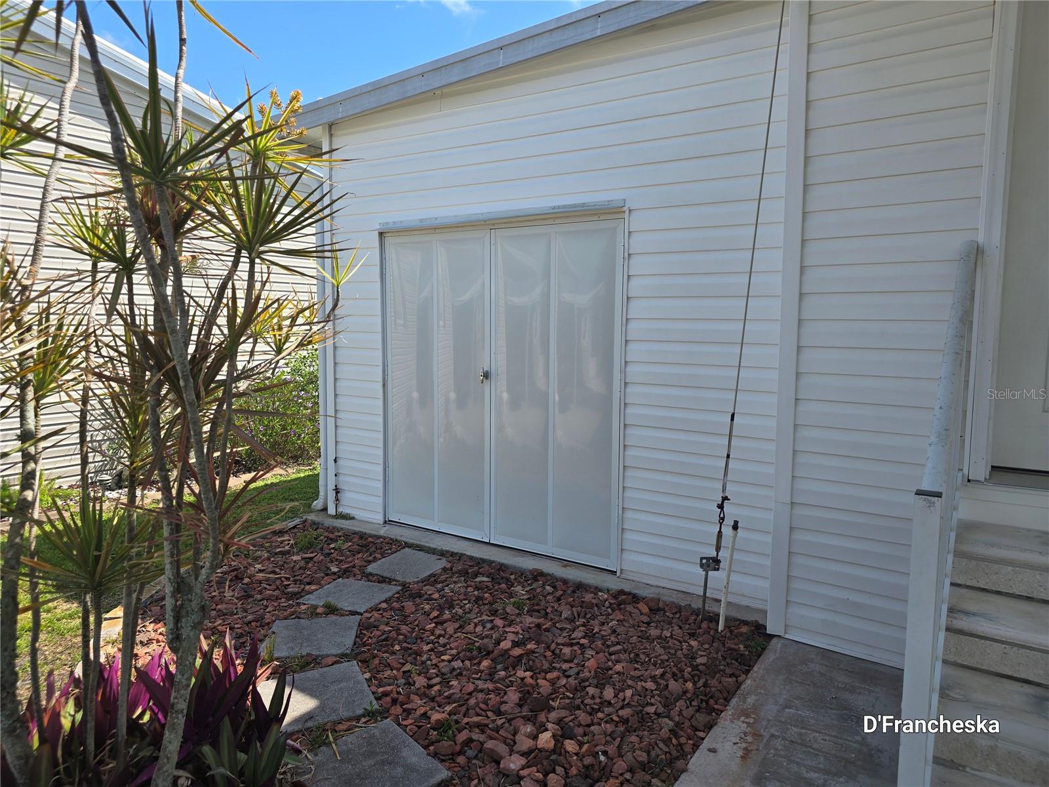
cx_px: 524
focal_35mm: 23
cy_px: 394
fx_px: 697
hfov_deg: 73.9
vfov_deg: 58.9
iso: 12
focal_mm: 6.3
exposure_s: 1/501
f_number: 1.7
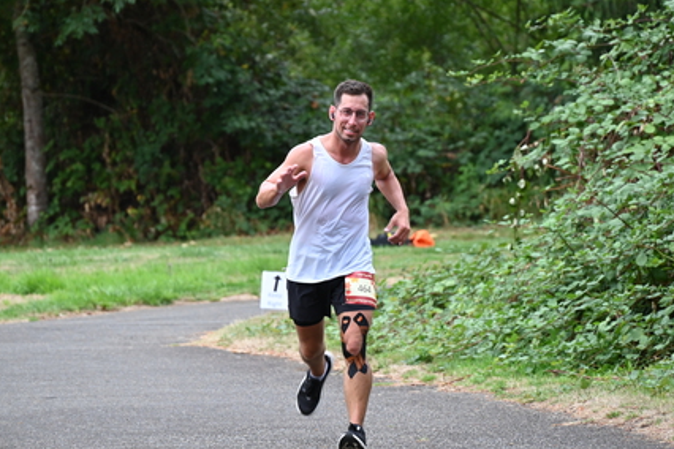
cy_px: 184
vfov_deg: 5.3
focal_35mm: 258
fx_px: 4830
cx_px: 301
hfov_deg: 8.0
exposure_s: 1/250
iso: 800
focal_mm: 200
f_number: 6.3
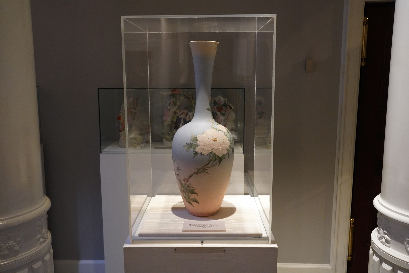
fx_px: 398
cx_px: 204
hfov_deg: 54.4
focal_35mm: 35
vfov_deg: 37.9
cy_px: 136
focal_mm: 35
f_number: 10
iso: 6400
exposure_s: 1/80
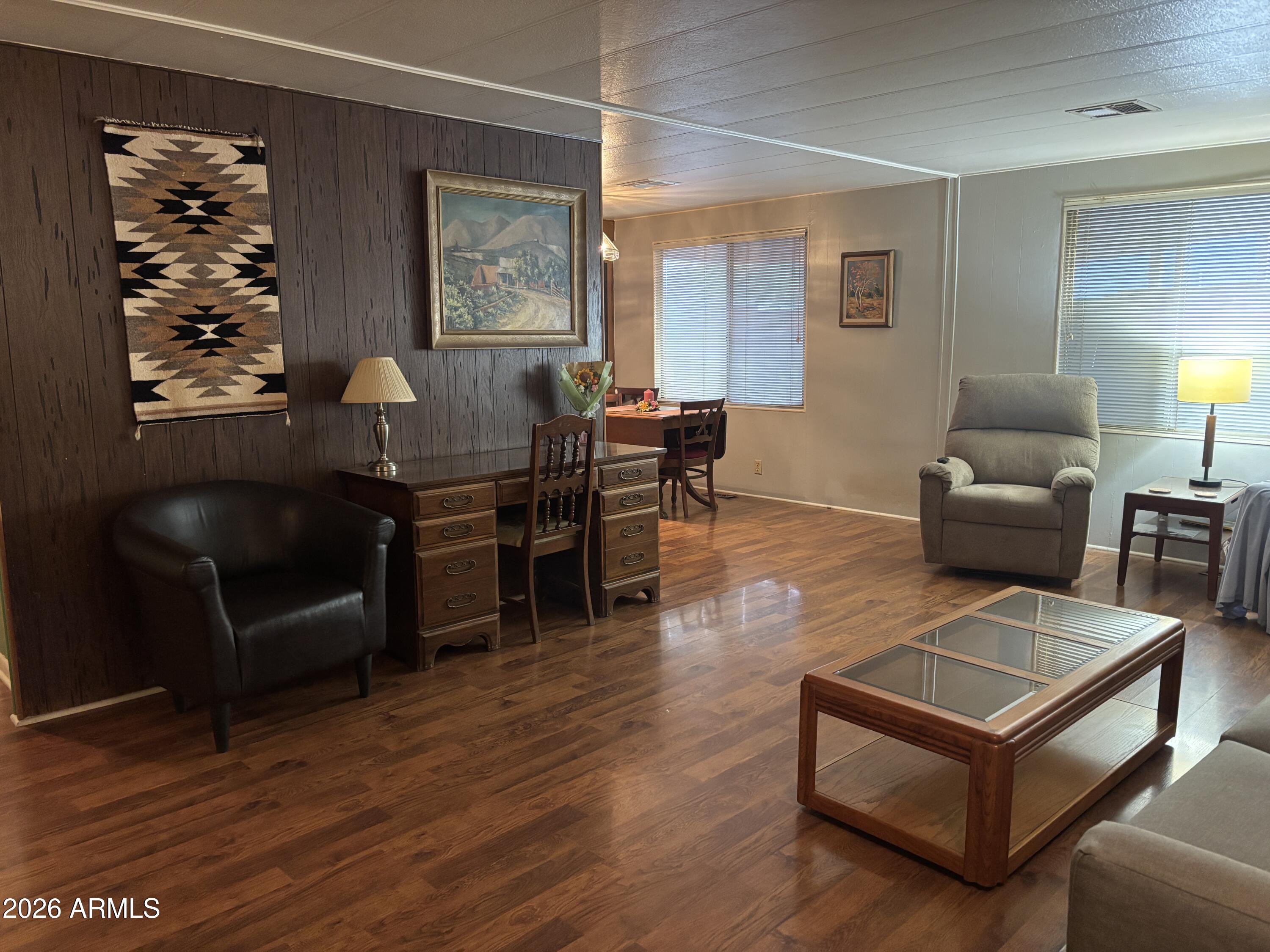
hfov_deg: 67.3
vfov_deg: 53.1
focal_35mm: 26
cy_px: 476
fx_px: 954
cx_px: 635
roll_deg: +0.2
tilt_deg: -10.2
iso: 500
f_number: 1.6
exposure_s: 1/40
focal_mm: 5.96
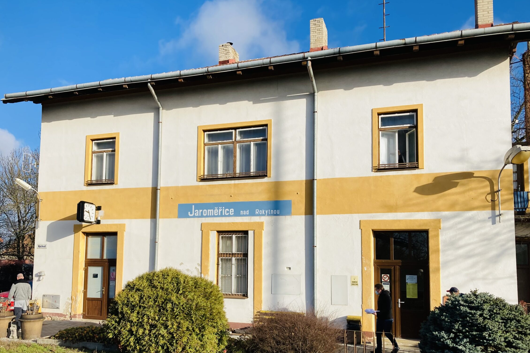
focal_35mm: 33
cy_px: 224
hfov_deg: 57.2
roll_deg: -2.4
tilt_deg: +4.2
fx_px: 486
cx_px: 248
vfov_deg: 39.7
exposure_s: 1/2667
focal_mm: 3.99
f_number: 1.8
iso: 20
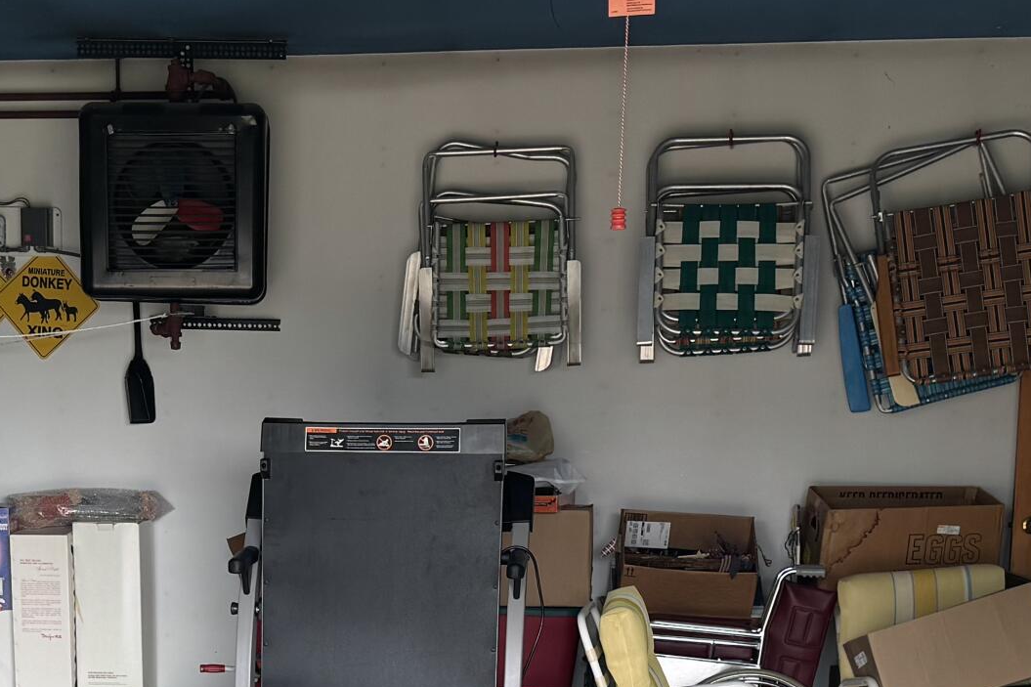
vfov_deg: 18.3
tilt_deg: -11.5
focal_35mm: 71
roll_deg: -0.5
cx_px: 253
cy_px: 798
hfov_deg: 28.0
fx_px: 2033
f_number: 1.78
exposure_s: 1/354
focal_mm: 6.76
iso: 80
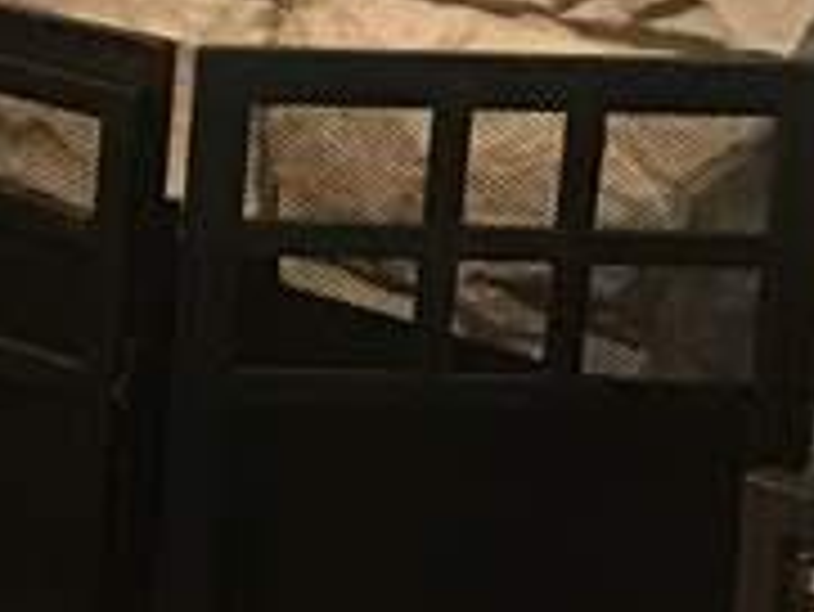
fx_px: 4659
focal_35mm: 198
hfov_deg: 9.4
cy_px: -418
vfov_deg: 7.3
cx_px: -801
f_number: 1.8
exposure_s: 1/12
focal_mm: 3.99
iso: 100
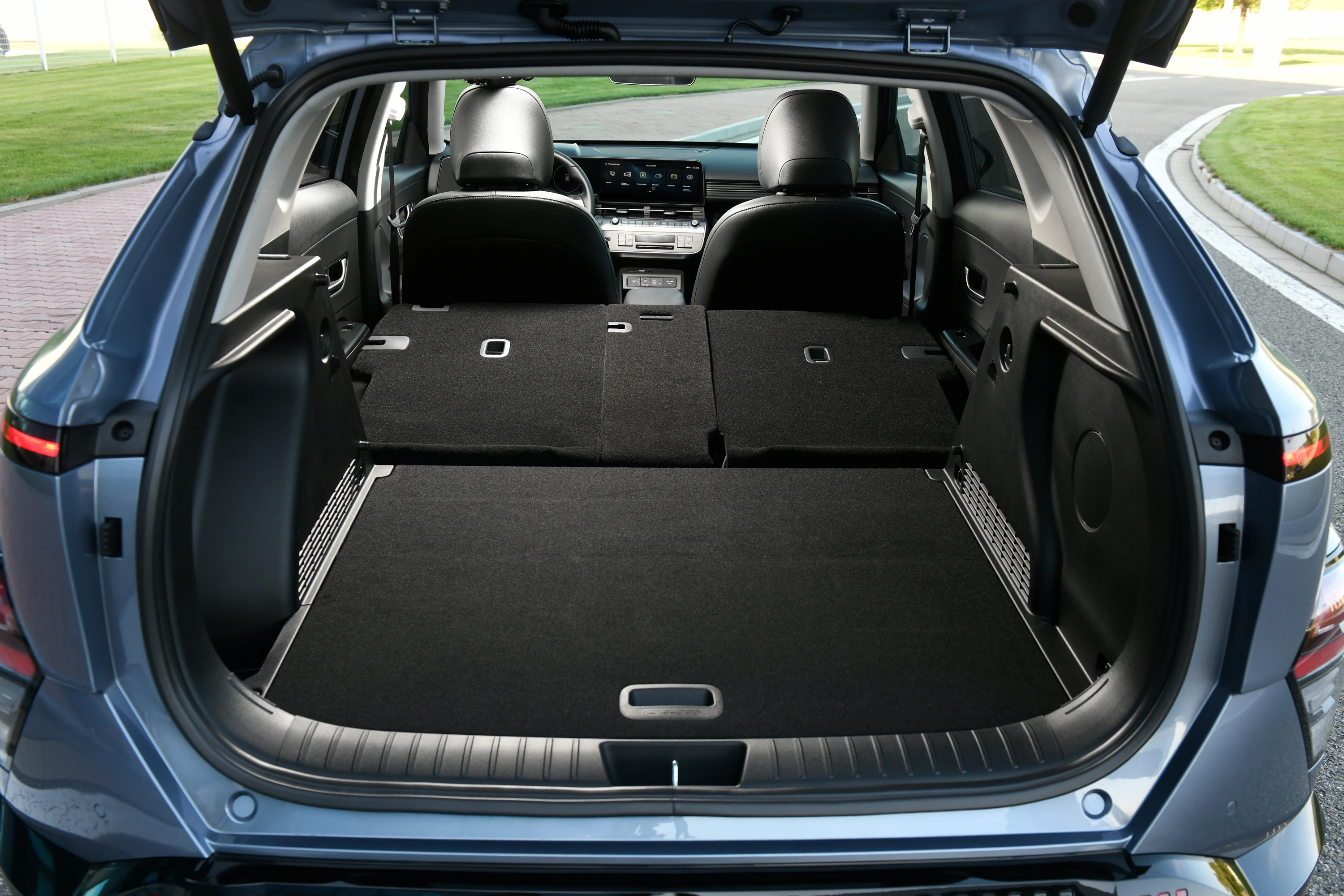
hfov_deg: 58.7
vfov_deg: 41.1
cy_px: 448
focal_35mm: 32
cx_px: 672
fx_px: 1195
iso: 500
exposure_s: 1/200
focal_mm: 32
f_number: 6.3
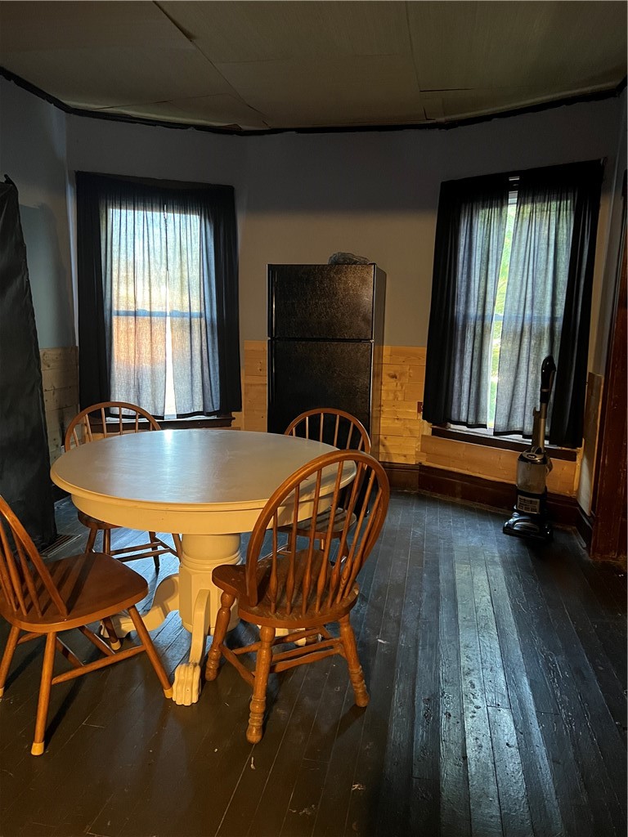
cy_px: 418
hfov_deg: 53.1
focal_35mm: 26
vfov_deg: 67.3
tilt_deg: -8.2
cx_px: 314
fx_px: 629
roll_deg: -0.1
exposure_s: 1/40
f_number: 1.5
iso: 640
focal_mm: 5.7
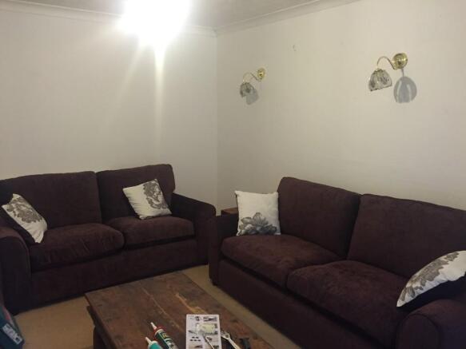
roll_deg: -0.7
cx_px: 233
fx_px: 390
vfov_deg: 48.2
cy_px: 174
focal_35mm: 29
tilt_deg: -10.3
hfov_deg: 61.7
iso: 250
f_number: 2.2
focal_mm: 4.15
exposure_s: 1/20
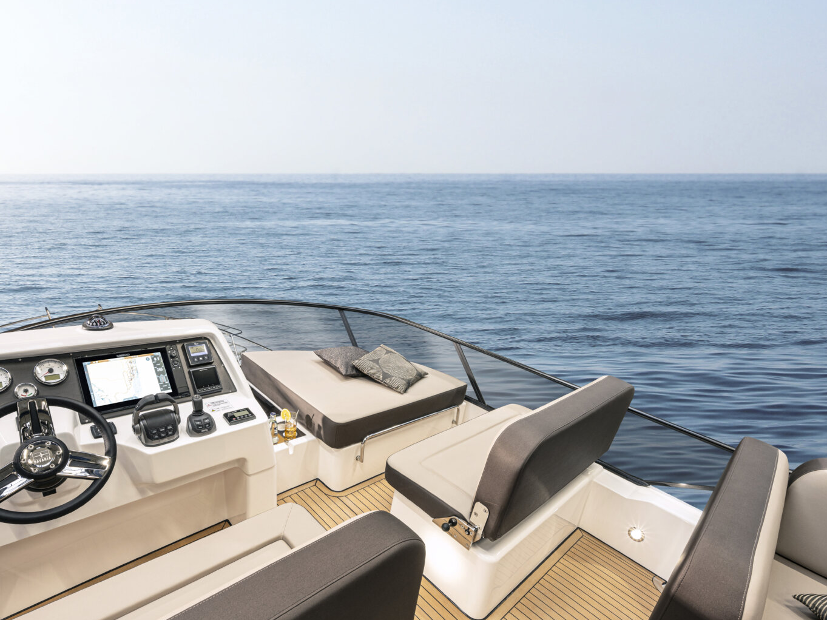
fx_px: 382
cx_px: 365
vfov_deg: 78.0
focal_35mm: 16
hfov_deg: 94.1
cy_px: 327
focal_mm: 14
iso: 100
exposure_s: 1/2
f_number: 13
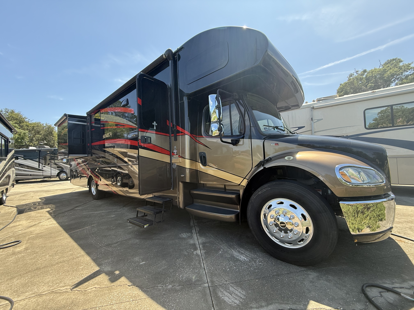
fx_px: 167
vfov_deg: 85.7
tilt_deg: +1.3
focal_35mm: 14
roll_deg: +3.3
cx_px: 207
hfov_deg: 102.1
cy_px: 155
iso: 64
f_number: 2.2
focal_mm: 2.22
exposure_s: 1/338
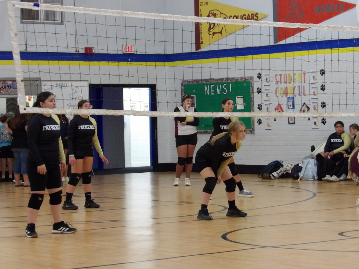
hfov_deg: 16.3
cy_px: 134
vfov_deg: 12.2
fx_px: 1255
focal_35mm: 121
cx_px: 180
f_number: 3.7
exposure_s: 1/50
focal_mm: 21.7
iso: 800
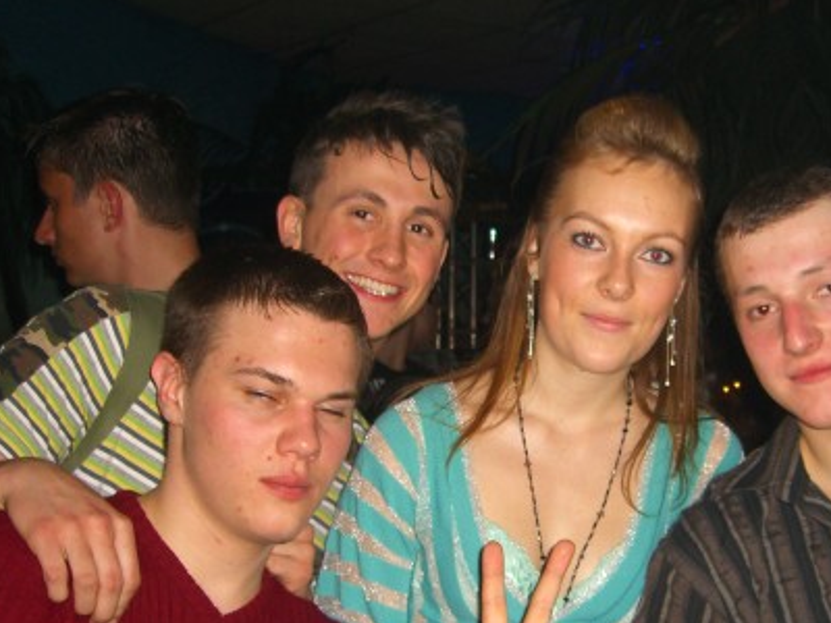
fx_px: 1368
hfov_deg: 33.4
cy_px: 417
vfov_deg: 25.5
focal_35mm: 57
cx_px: 565
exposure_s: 1/60
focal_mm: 7.9
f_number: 2.8
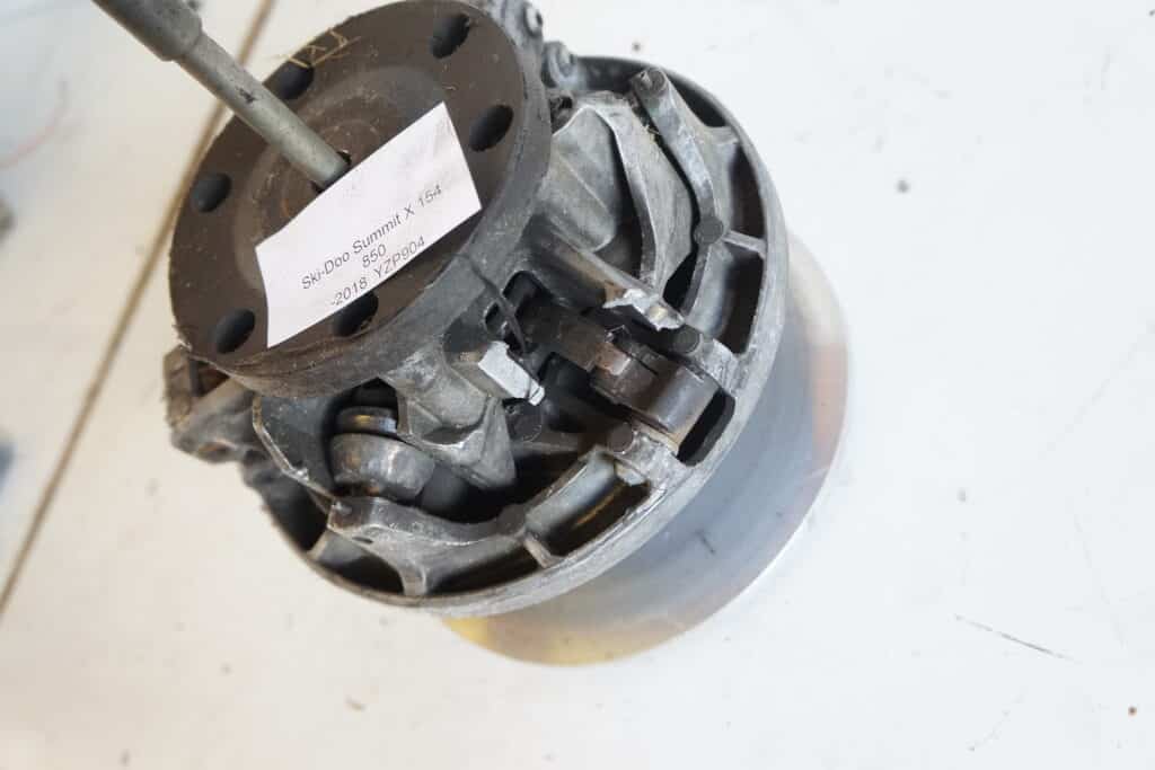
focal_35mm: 30
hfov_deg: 61.9
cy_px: 385
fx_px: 963
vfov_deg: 43.6
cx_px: 578
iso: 800
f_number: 4
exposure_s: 1/60
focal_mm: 20
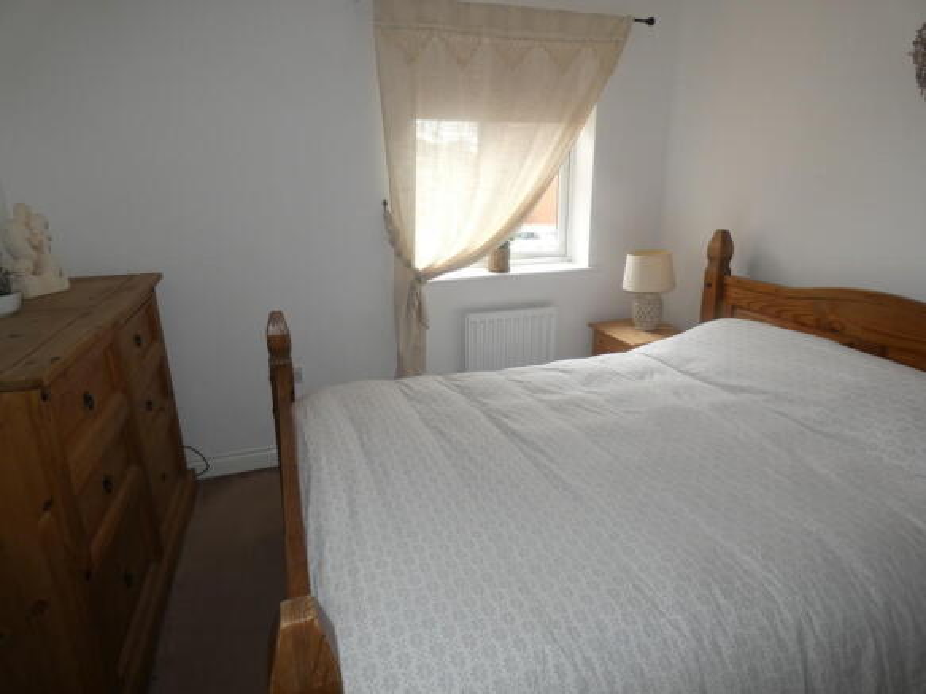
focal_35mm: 20
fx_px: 535
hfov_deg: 81.8
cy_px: 347
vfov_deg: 66.0
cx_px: 463
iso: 160
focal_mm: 3.6
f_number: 2.8
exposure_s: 1/60
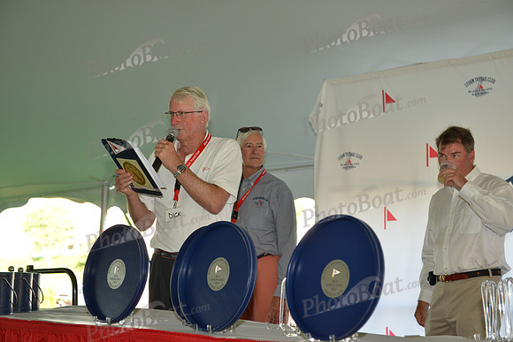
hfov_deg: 28.8
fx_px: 998
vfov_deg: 19.5
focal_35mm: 70
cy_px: 171
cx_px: 256
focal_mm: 70
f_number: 4.5
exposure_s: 1/320
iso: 1000
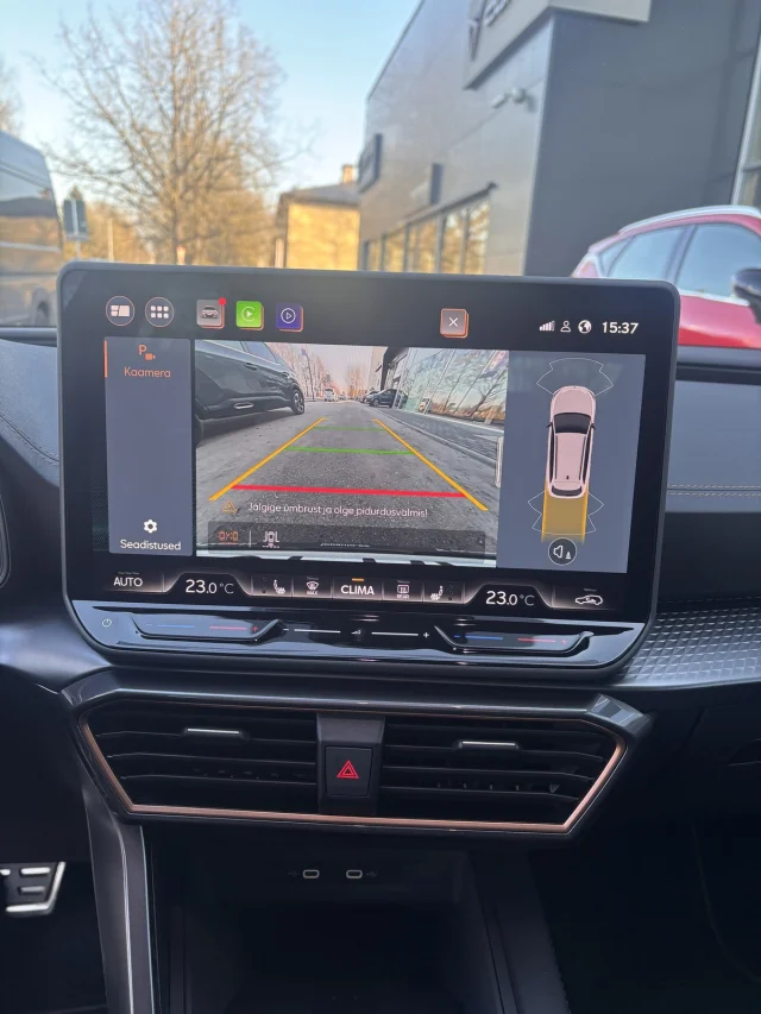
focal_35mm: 26
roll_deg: -4.6
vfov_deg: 67.3
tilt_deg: -13.3
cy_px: 507
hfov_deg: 53.1
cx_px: 380
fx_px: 762
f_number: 1.6
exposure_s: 1/121
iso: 64
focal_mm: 5.96
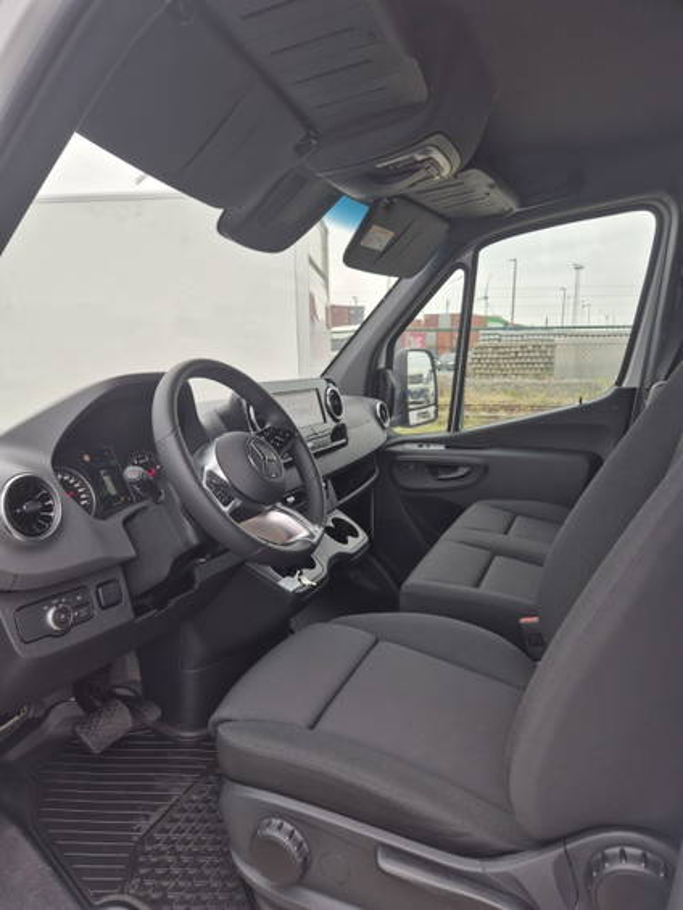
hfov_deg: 58.9
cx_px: 342
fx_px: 605
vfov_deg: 73.9
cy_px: 455
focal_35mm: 23
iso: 32
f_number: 1.8
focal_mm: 5.4
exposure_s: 1/180
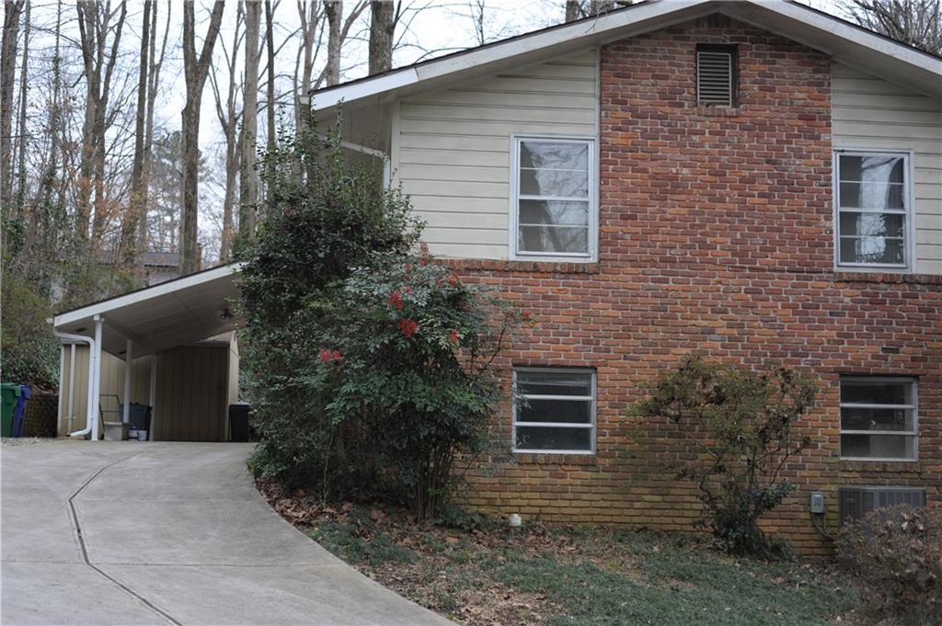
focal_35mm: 50
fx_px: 1307
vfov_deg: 26.9
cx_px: 471
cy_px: 313
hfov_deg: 39.6
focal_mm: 50
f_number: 3.5
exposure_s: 1/320
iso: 200
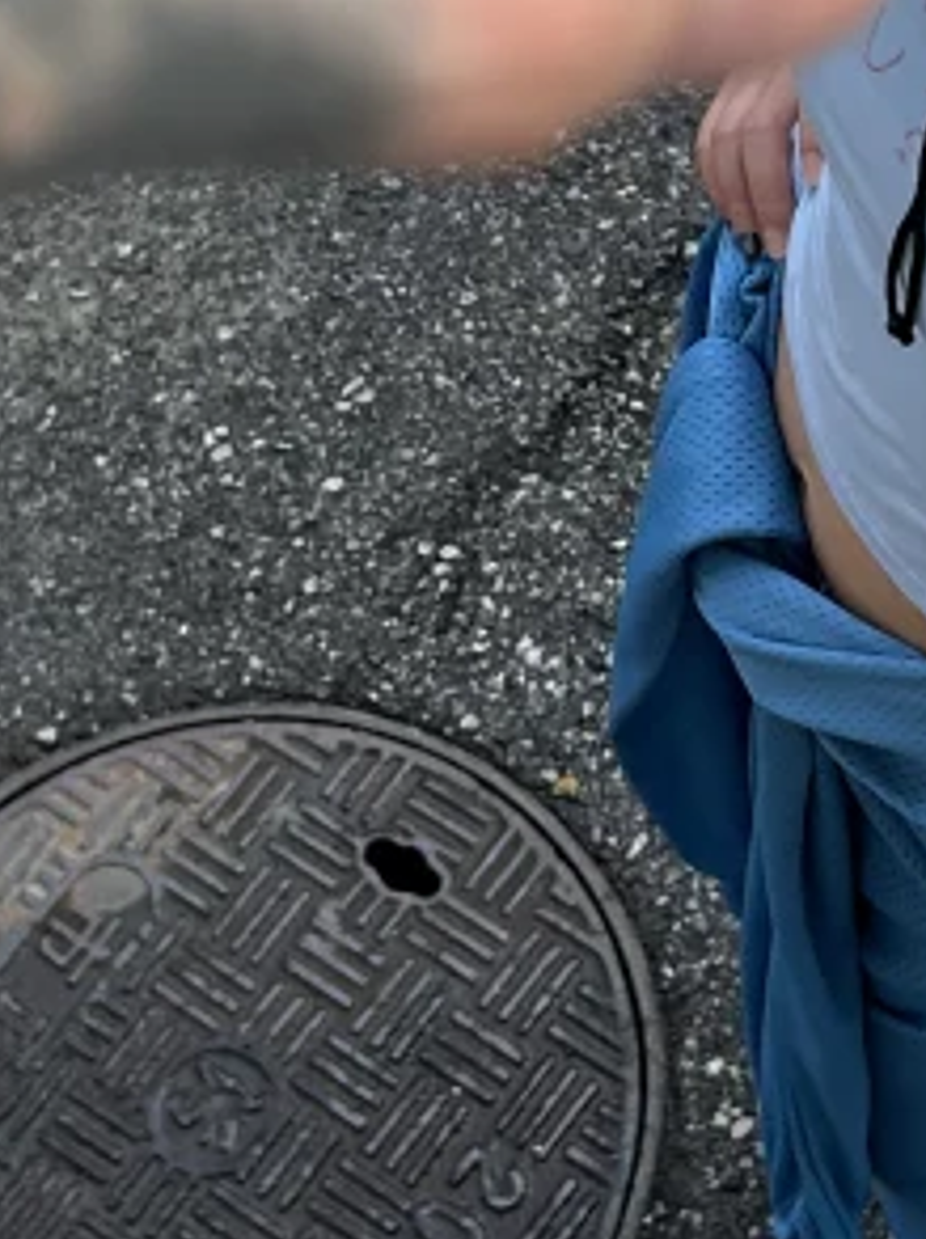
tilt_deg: -58.2
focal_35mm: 128
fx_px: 4575
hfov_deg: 11.6
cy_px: 402
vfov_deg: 15.4
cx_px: 499
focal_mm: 5.7
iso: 50
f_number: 1.5
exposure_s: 1/808
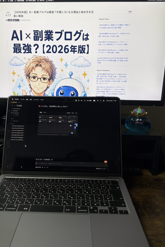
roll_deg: -1.6
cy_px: 128
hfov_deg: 46.3
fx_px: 192
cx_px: 72
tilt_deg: -15.7
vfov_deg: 65.5
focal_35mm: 28
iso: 64
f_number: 1.6
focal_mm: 5.96
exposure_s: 1/121
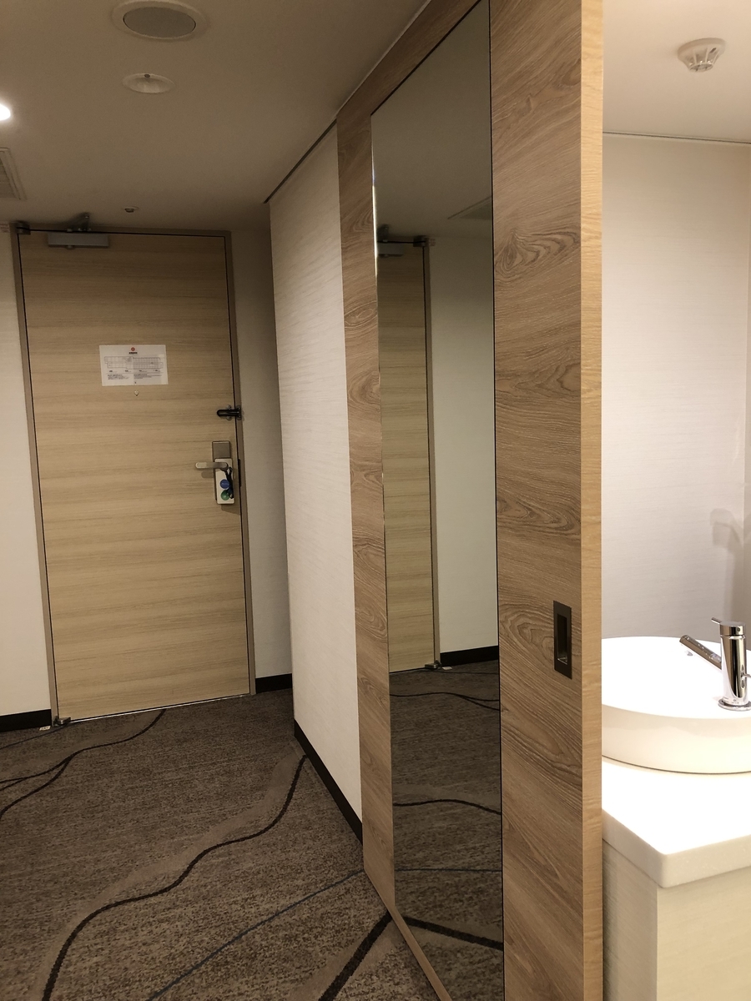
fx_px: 810
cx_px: 376
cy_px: 500
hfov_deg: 49.7
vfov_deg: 63.4
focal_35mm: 28
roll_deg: +0.1
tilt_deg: -6.0
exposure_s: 1/15
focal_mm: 3.99
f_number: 1.8
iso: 40
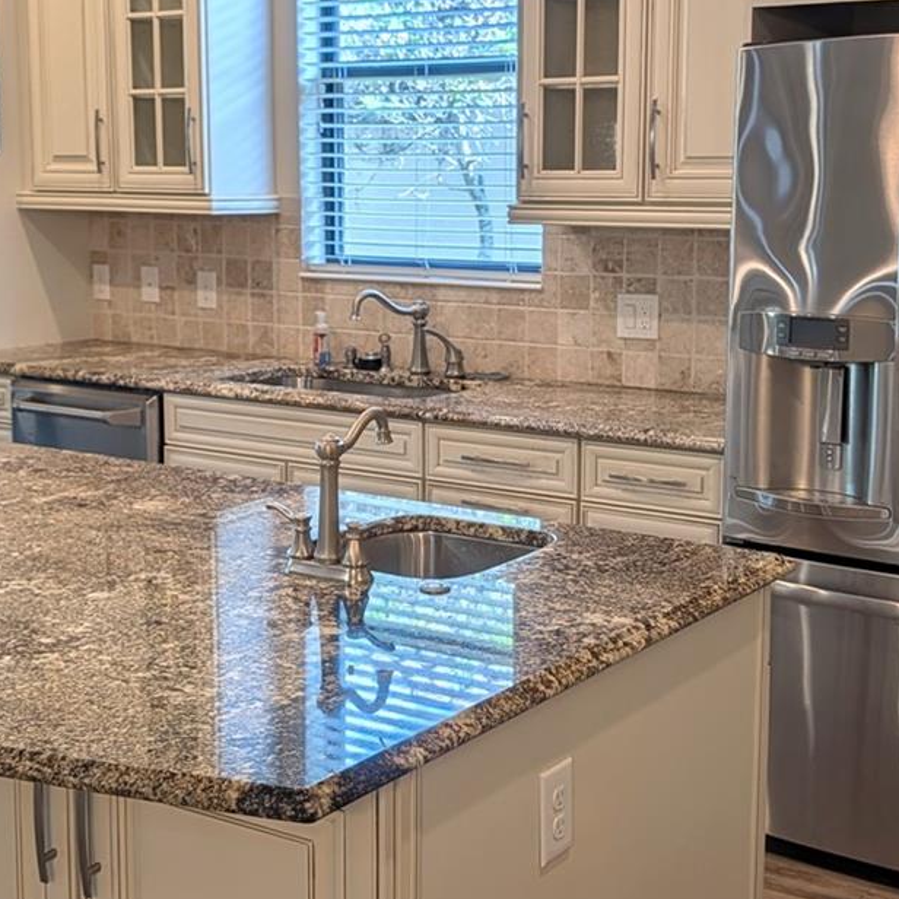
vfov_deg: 31.1
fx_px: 1616
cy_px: 396
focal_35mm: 55
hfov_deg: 31.1
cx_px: 432
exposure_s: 1/321
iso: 18
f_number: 1.68
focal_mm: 6.9
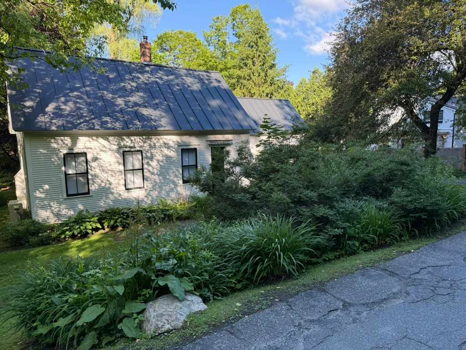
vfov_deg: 56.8
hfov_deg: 71.6
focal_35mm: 24
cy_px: 175
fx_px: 323
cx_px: 233
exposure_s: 1/488
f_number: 1.78
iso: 100
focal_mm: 6.76
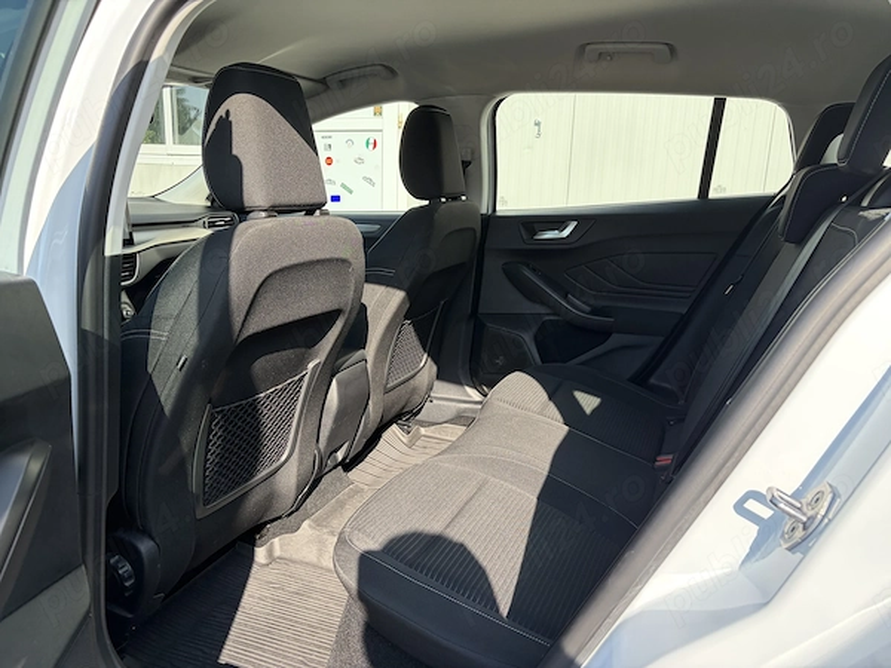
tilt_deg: -12.0
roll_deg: -1.3
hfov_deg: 67.3
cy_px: 334
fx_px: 669
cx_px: 446
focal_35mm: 26
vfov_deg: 53.1
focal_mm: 5.96
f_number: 1.6
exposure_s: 1/1117
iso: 64
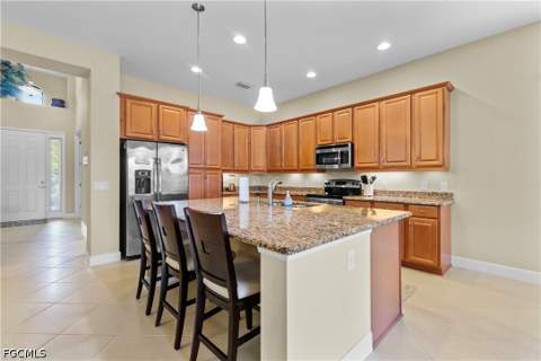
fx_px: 225
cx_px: 270
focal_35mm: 15
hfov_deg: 100.4
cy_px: 180
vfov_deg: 77.3
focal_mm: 10
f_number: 4.5
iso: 800
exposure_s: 1/25
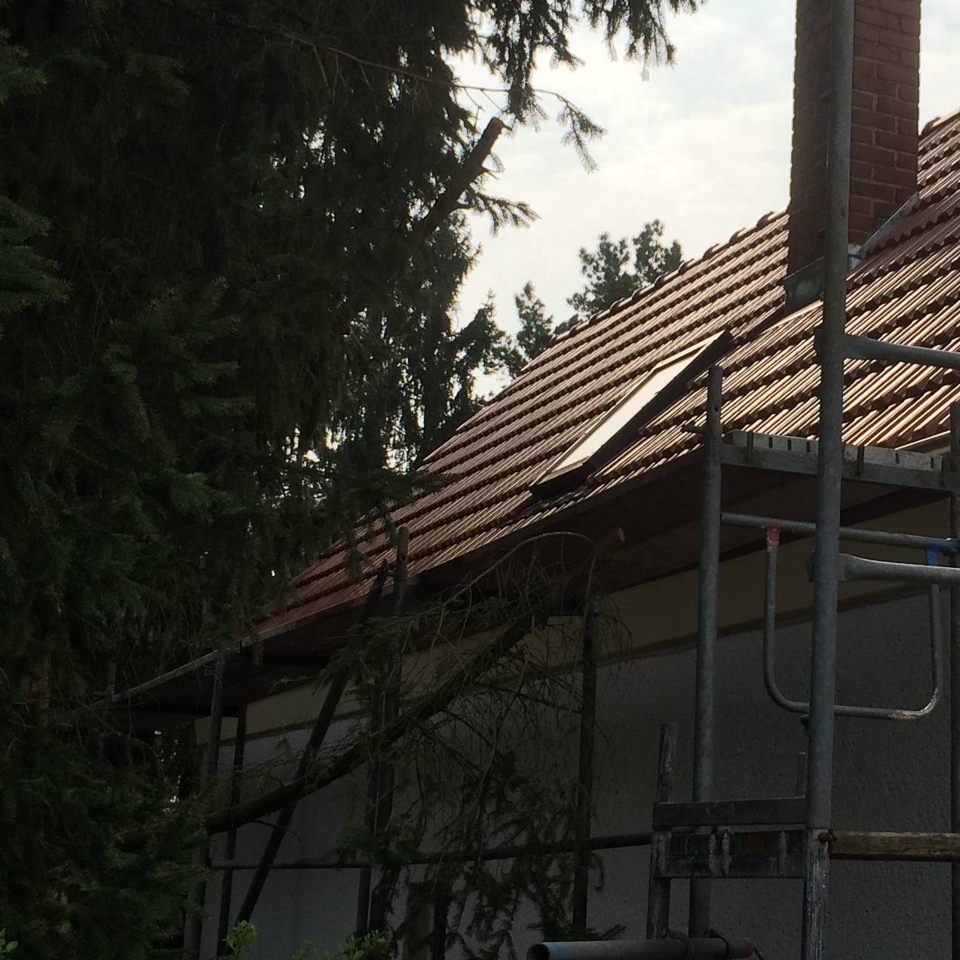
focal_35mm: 68
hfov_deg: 24.8
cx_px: 803
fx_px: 2134
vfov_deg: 25.3
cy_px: 392
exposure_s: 1/2564
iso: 32
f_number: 2.2
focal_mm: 4.12
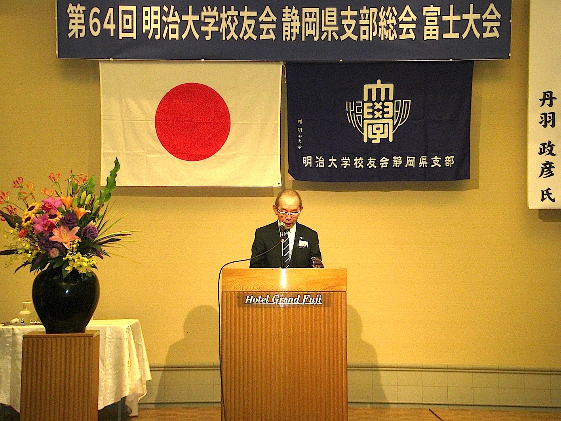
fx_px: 1540
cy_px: 210
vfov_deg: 15.6
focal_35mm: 95
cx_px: 280
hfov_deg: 20.6
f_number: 4.1
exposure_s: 1/60
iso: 200
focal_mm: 15.8
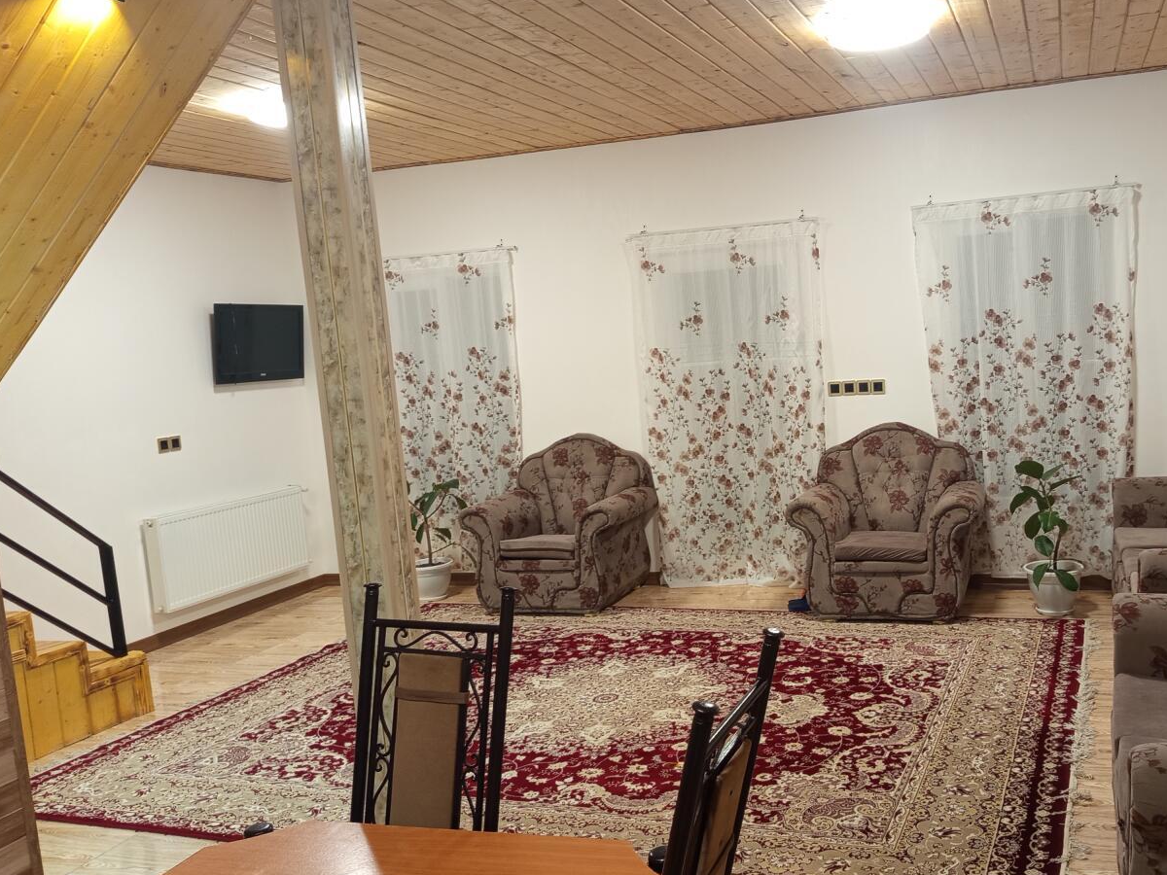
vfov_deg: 44.2
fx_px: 1079
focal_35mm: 32
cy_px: 455
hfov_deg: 56.0
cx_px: 742
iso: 430
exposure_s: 1/33.3
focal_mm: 5.24
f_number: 1.7
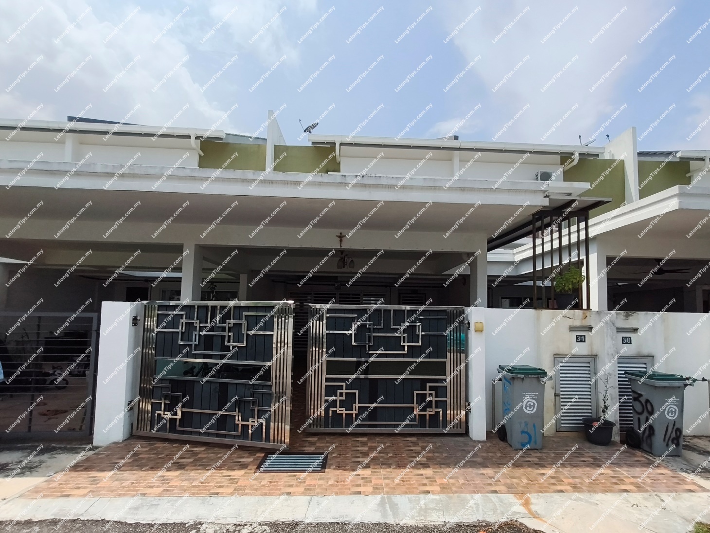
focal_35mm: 15
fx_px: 308
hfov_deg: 98.2
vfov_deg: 81.7
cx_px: 355
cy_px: 266
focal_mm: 1.67
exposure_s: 1/4767
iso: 50
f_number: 2.2
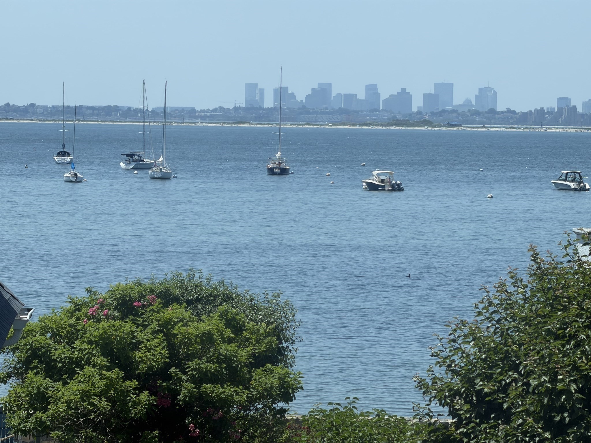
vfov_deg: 7.4
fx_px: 3415
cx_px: 296
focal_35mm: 200
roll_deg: +0.2
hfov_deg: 9.9
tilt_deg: -1.4
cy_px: 222
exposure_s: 1/639
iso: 20
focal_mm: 16.89
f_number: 2.8
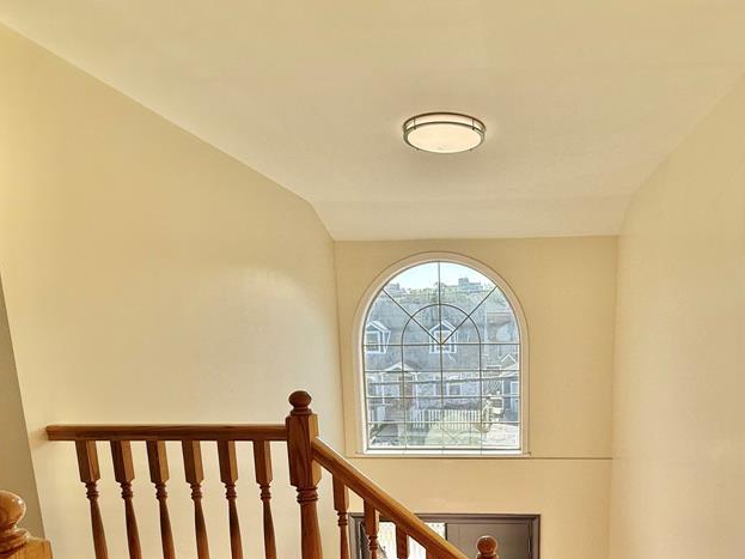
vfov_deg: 56.6
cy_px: 402
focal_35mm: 23
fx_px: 495
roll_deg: +0.7
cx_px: 487
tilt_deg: -9.0
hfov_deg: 72.1
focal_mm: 2.22
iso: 50
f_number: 2.2
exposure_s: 1/585
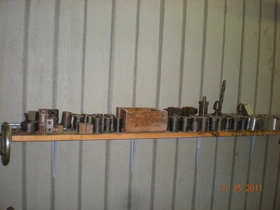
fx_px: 307
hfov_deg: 49.0
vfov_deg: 37.7
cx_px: 140
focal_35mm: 38
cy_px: 105
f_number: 3.1
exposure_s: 1/60
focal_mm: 6.3
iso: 219
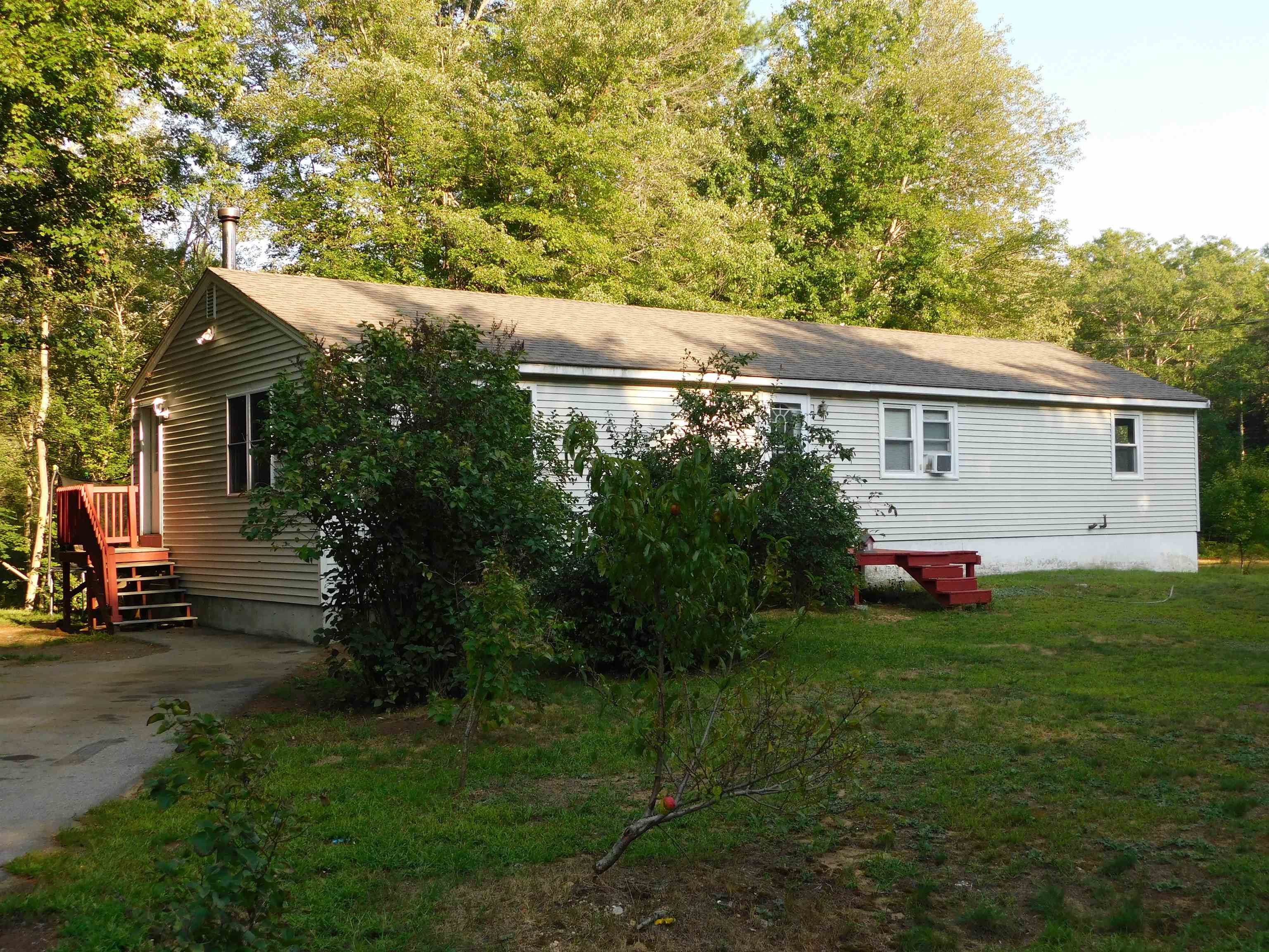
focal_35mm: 40
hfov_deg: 46.8
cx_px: 634
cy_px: 476
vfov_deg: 36.0
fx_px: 1466
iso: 125
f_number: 3.6
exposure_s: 1/250
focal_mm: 7.1
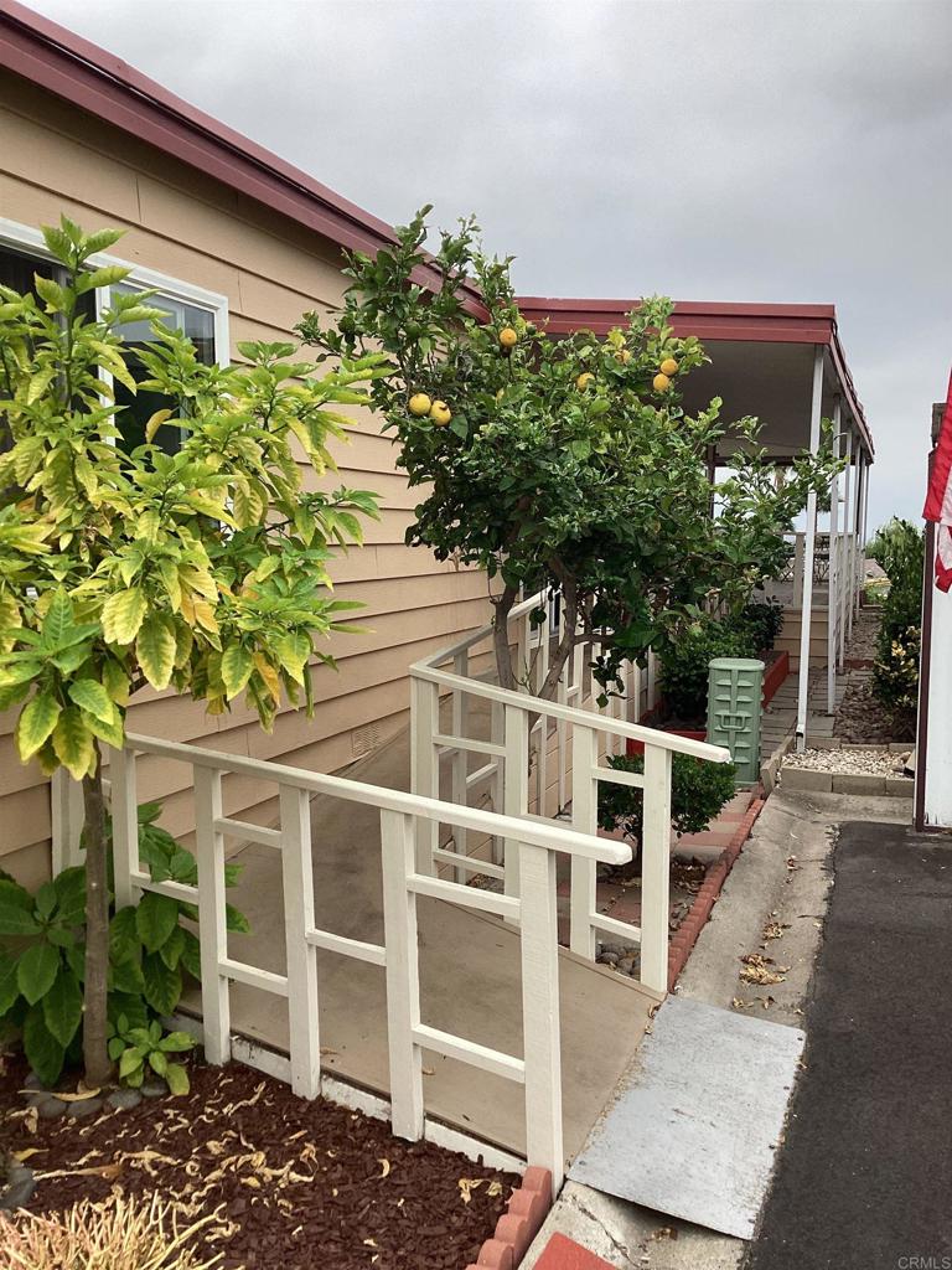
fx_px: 1137
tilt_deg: -5.3
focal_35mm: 31
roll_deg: -0.6
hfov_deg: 45.4
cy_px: 635
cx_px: 476
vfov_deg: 58.4
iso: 25
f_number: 2.4
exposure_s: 1/916
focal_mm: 3.3
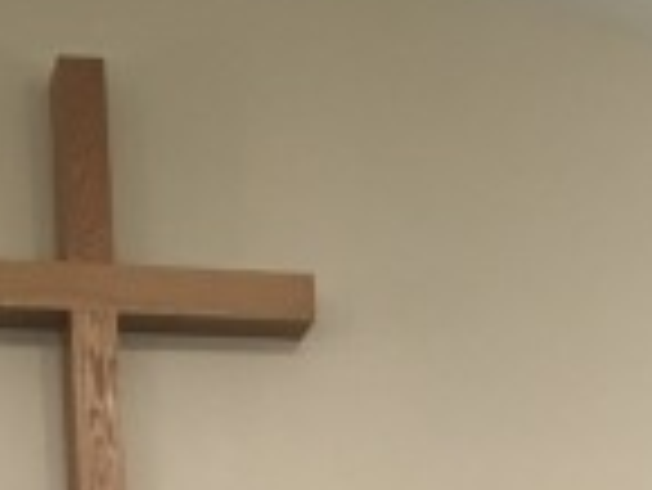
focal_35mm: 160
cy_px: 1281
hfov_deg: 12.3
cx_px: 463
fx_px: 3016
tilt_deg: +0.6
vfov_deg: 8.3
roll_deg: +3.2
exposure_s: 1/24
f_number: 2.2
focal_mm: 4.15
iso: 200
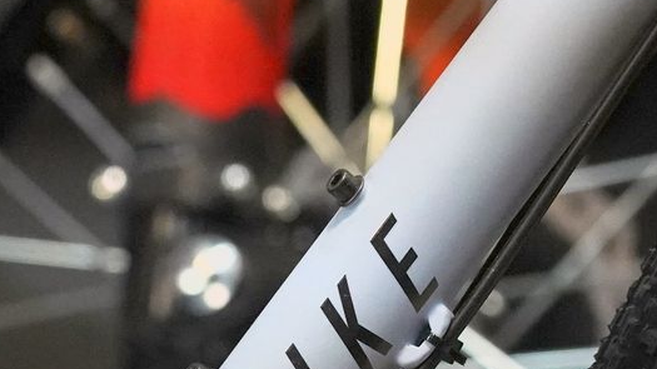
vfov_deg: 2.9
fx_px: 7298
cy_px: 380
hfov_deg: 5.2
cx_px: 199
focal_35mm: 419
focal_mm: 105
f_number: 5
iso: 6400
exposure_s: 1/200
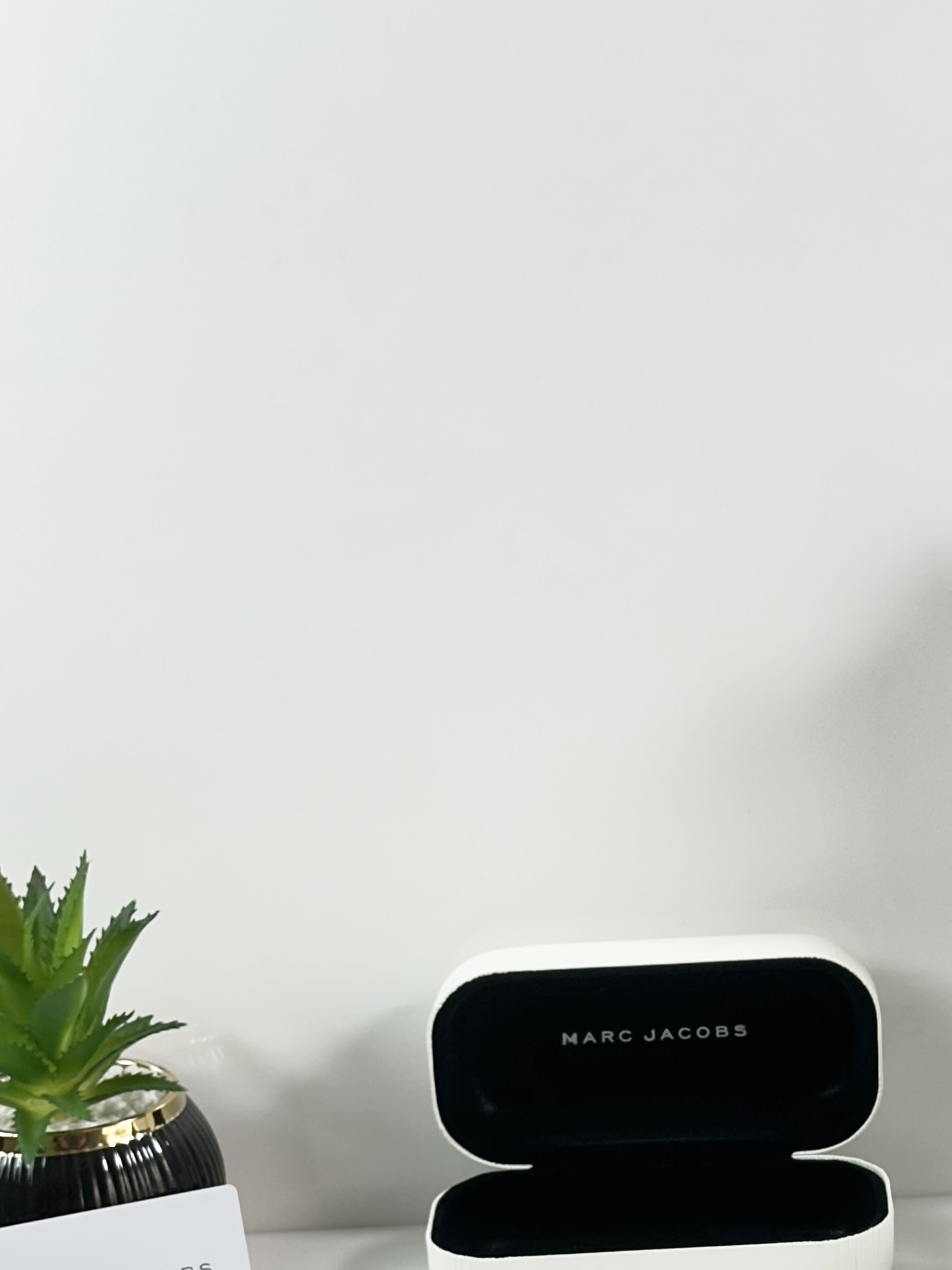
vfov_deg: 23.4
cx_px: 799
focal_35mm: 82
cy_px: 1082
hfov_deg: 17.8
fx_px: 3007
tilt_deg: -20.4
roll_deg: +2.6
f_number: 1.78
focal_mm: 6.86
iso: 50
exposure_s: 1/100
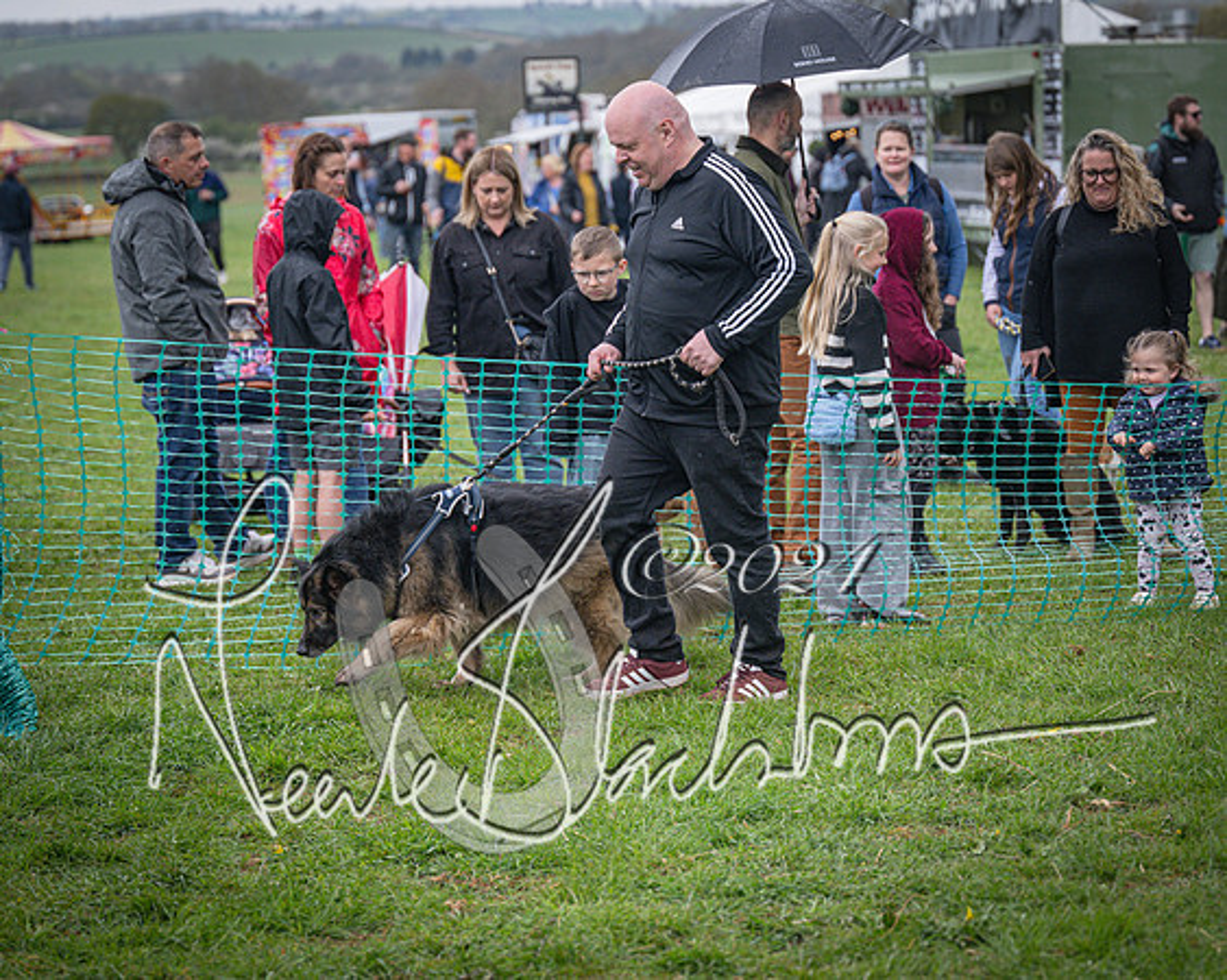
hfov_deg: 17.4
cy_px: 490
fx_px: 4006
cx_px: 614
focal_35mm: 110
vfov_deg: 14.0
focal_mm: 98
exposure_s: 1/3200
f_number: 4
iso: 1250
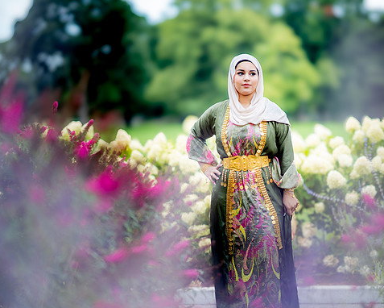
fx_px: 1103
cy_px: 155
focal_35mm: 97
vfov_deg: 15.9
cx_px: 219
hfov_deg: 19.7
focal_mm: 85
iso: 100
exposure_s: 1/1250
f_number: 1.4
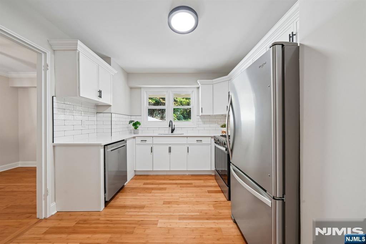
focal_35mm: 12
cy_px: 122
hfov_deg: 112.6
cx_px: 183
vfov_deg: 90.0
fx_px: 122
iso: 100
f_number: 11
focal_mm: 12
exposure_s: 1/1.67
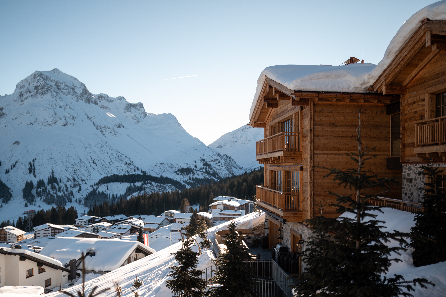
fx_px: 433
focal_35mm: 35
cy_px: 148
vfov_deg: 37.8
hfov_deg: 54.5
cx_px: 223
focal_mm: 35
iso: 250
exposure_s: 1/8000
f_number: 1.4
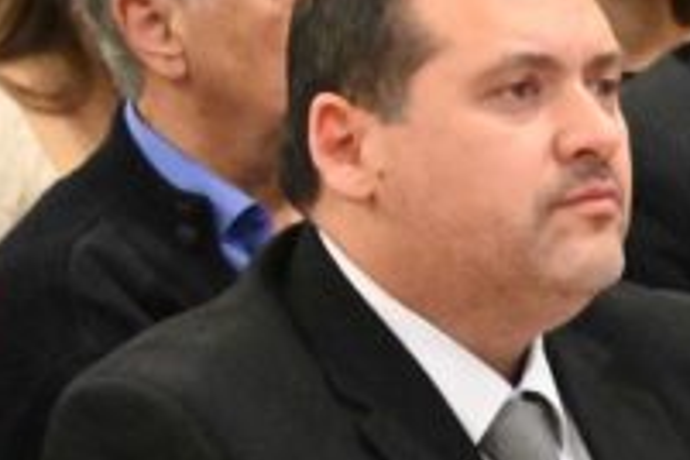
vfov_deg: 3.5
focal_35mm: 397
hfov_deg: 5.1
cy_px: 644
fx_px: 7609
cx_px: 1061
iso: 28800
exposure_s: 1/320
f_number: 5.6
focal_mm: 78
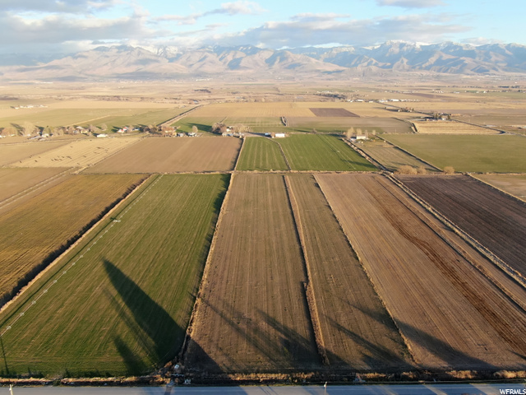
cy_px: 198
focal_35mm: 28
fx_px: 425
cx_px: 263
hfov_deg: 63.4
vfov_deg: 49.7
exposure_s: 1/240
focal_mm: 4.89
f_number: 3
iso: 400
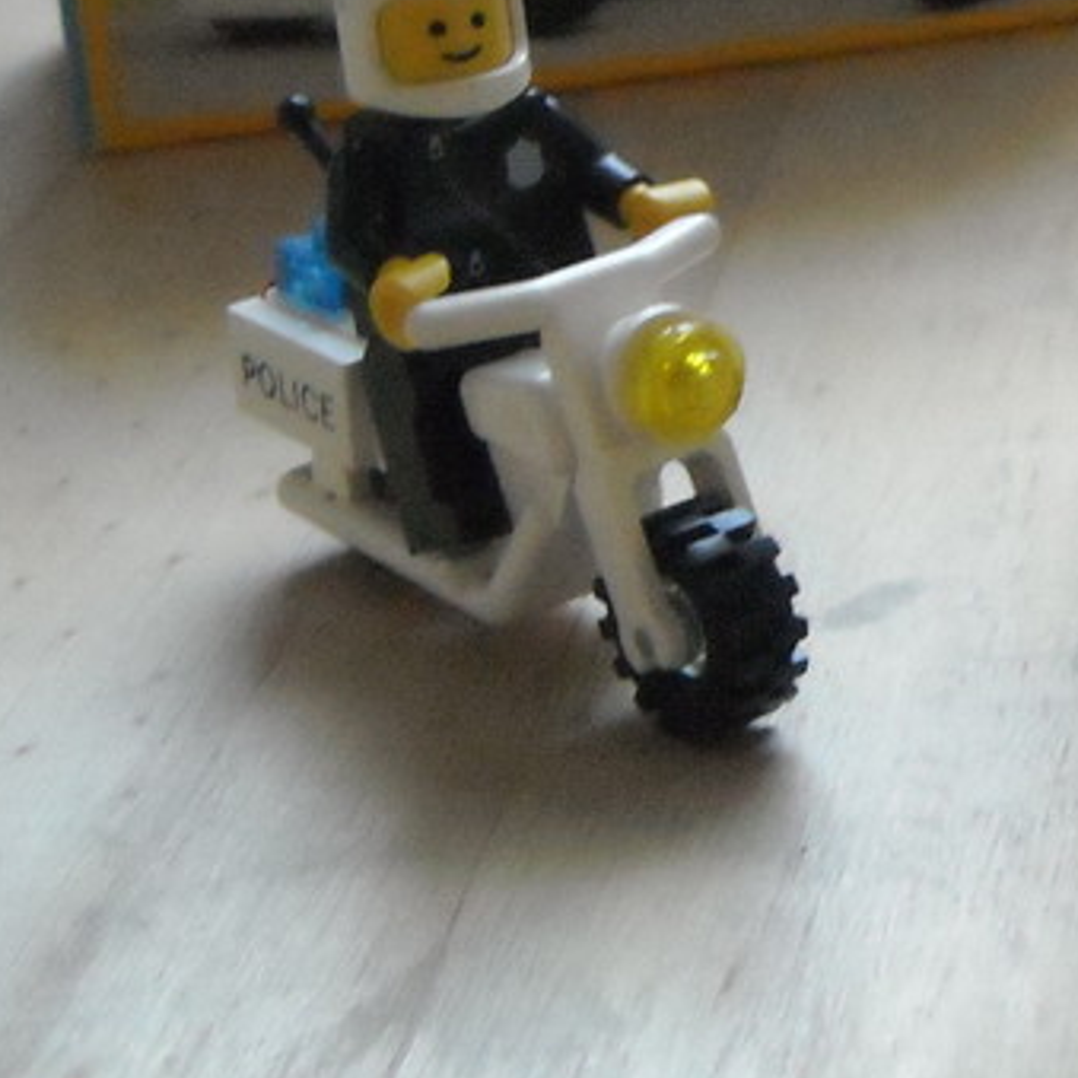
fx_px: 4052
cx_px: 1310
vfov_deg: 15.0
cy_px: 132
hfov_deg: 14.6
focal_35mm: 115
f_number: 3.2
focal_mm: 7.92
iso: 800
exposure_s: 1/35
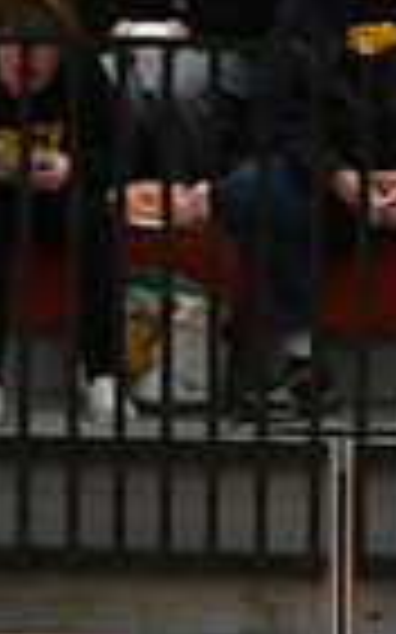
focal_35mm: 693
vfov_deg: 3.0
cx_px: 1148
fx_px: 11979
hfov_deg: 1.9
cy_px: 537
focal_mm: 110
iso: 5000
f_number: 4
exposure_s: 1/400
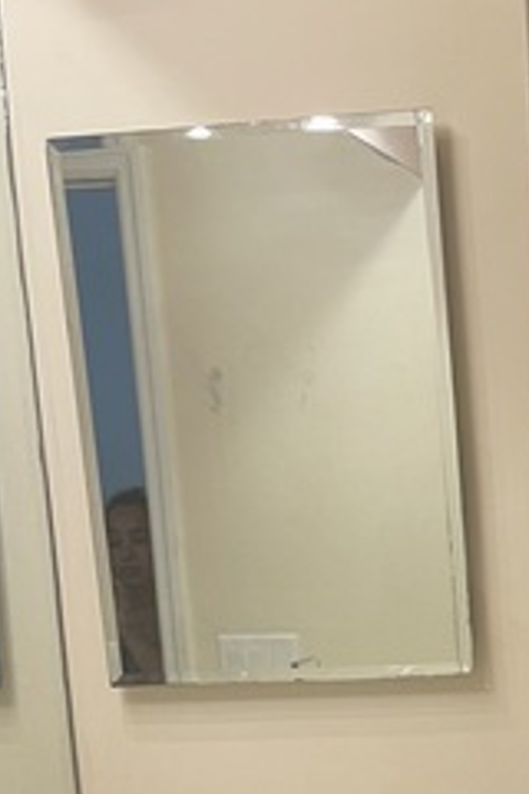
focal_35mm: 75
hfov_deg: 16.8
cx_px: 741
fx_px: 1653
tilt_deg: -9.2
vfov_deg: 25.3
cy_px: 845
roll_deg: +1.6
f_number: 1.6
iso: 100
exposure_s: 1/60
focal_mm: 4.2
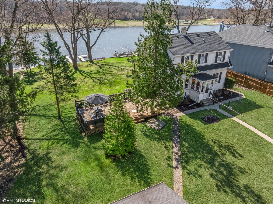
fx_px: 189
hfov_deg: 71.6
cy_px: 102
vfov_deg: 56.8
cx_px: 136
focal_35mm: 24
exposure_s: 1/400
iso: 100
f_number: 7.1
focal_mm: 12.29
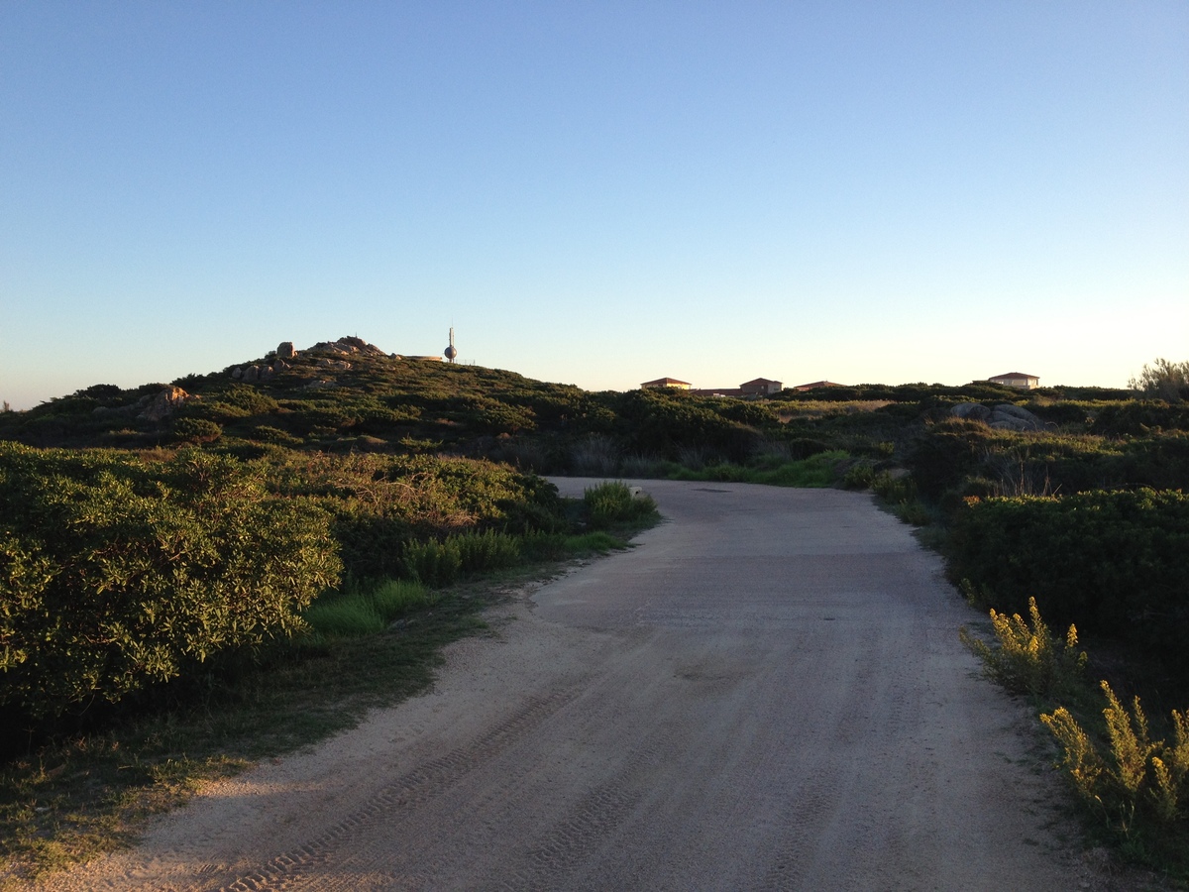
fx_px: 1202
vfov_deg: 40.7
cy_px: 446
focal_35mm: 35
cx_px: 594
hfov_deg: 52.6
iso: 64
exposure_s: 1/435
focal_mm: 4.28
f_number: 2.4
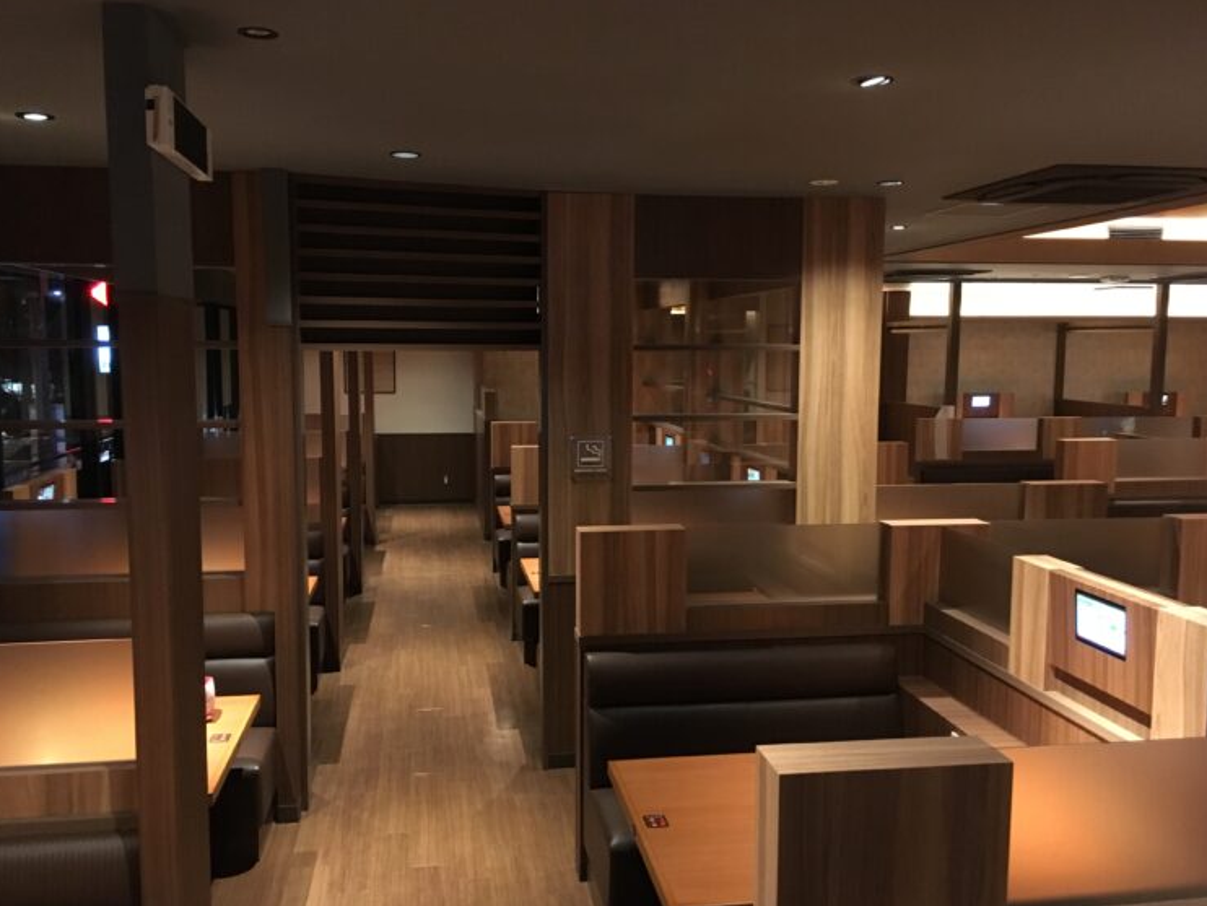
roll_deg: -0.6
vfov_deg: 46.8
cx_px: 587
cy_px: 454
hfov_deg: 59.9
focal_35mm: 30
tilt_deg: -5.7
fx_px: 1046
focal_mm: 4.15
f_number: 2.2
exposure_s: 1/15
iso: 250
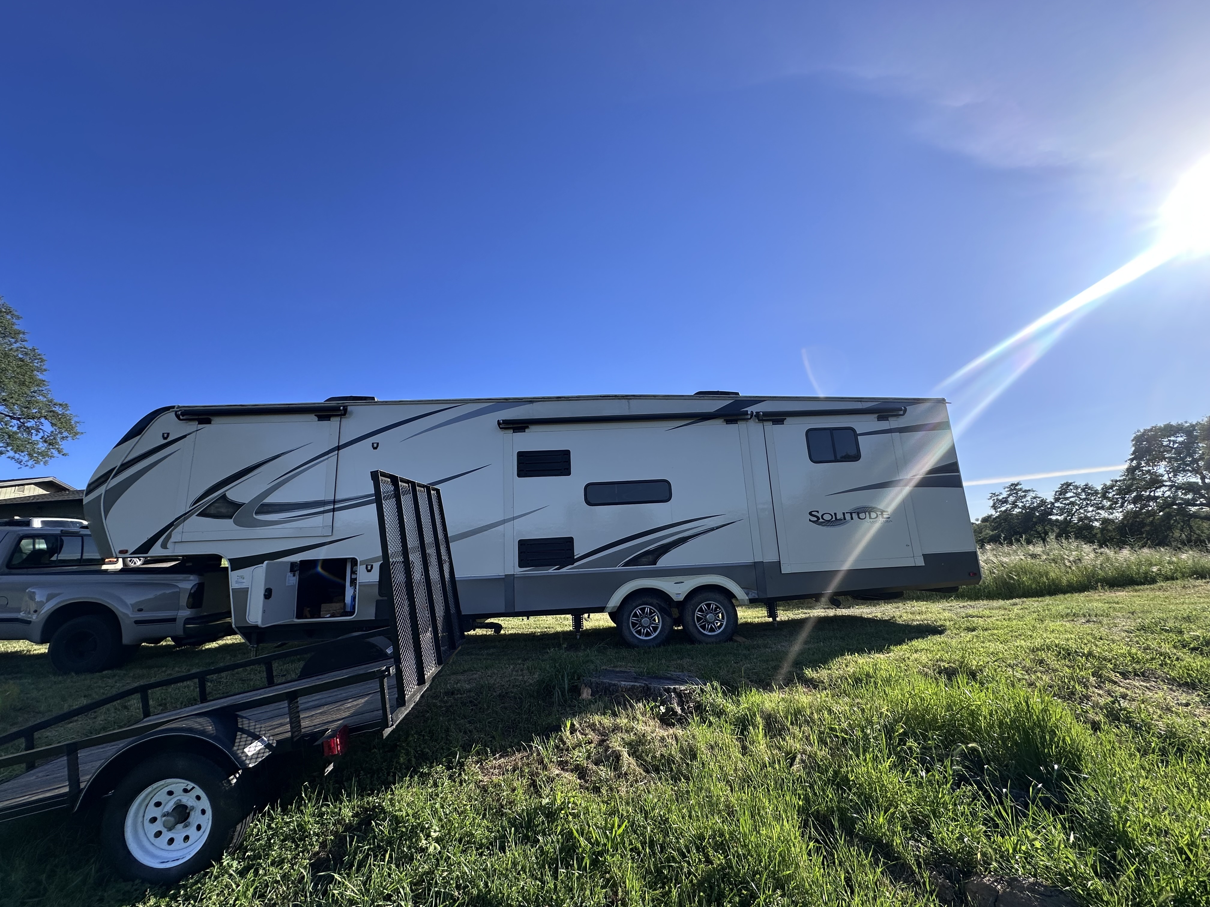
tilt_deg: +14.8
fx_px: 489
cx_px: 605
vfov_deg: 85.7
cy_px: 454
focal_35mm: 14
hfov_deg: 102.1
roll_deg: +4.8
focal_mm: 2.22
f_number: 2.2
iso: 50
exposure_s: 1/1335
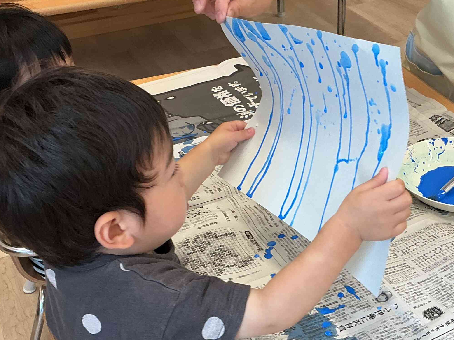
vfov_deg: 28.9
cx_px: 244
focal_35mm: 50
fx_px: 656
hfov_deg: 38.2
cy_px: 225
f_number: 1.8
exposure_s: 1/120
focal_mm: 3
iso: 64
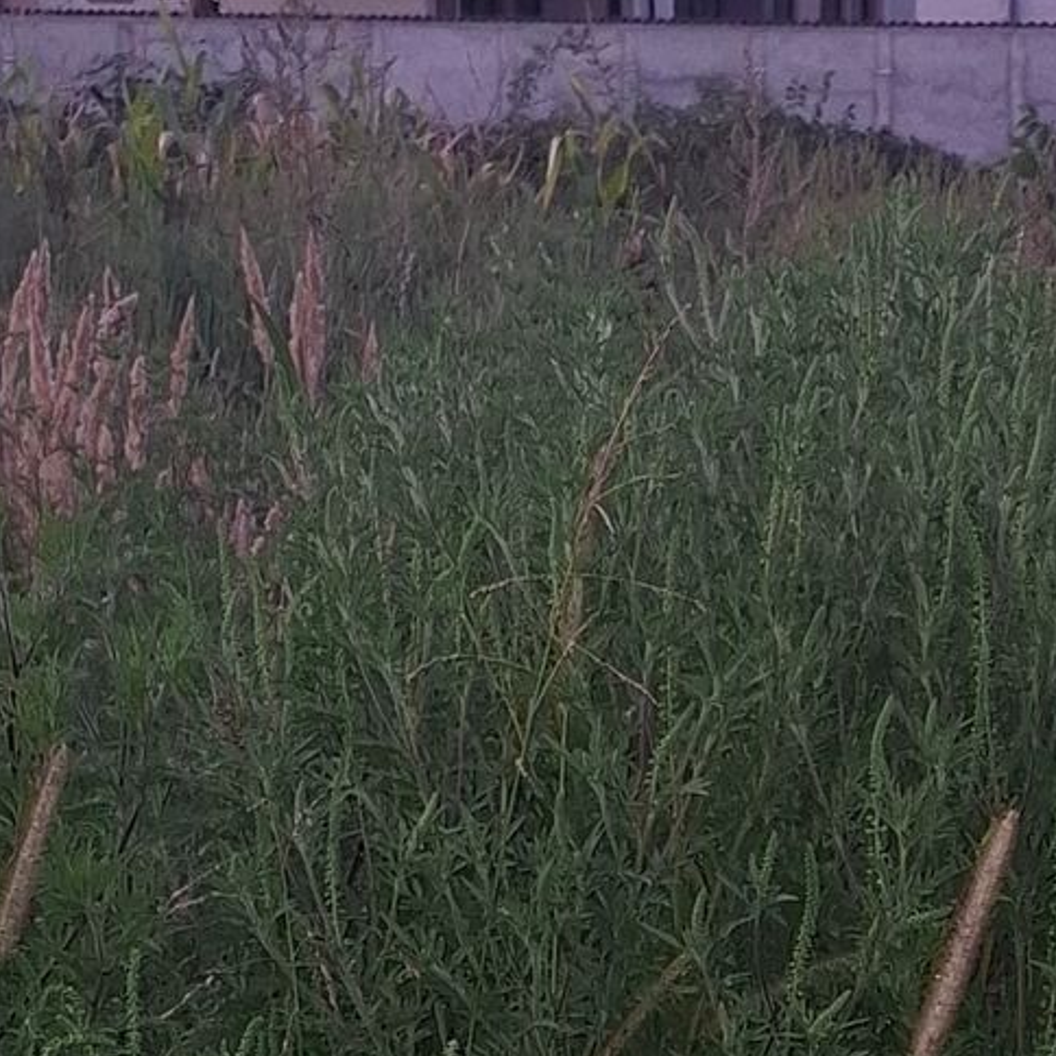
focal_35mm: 112
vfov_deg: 15.3
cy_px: 1057
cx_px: 1008
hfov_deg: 15.3
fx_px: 3866
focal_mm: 5.54
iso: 200
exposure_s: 1/50
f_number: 1.8
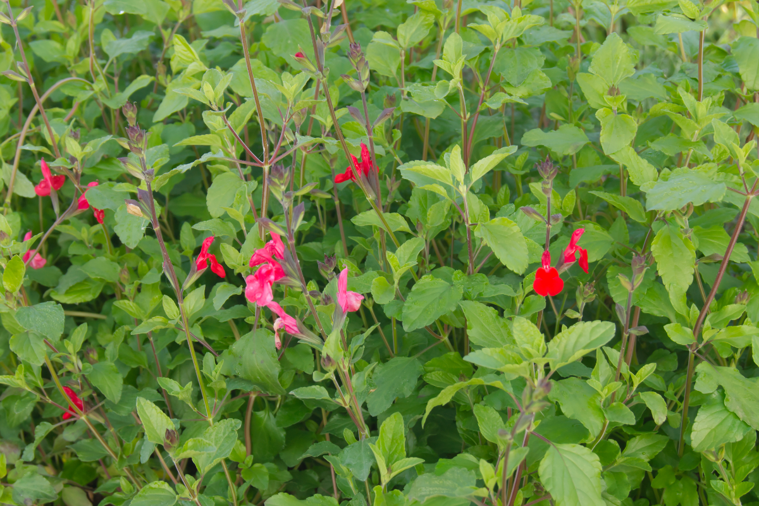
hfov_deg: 27.0
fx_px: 1581
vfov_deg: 18.2
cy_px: 253
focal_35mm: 75
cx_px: 380
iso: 400
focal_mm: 50
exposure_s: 1/80
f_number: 11
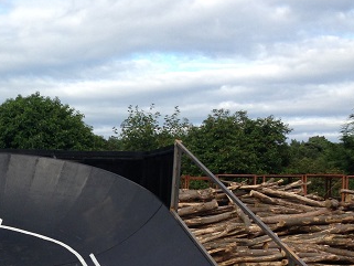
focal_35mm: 77
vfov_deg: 18.8
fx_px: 788
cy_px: 247
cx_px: -39
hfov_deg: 23.7
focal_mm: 4.13
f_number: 2.4
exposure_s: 1/704
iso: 50
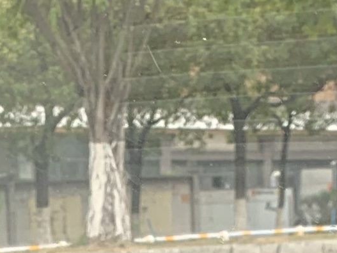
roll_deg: +2.1
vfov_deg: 6.3
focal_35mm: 199
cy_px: 947
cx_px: -52
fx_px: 1937
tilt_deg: -19.5
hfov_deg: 9.8
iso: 32
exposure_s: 1/121
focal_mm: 4.25
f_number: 1.8
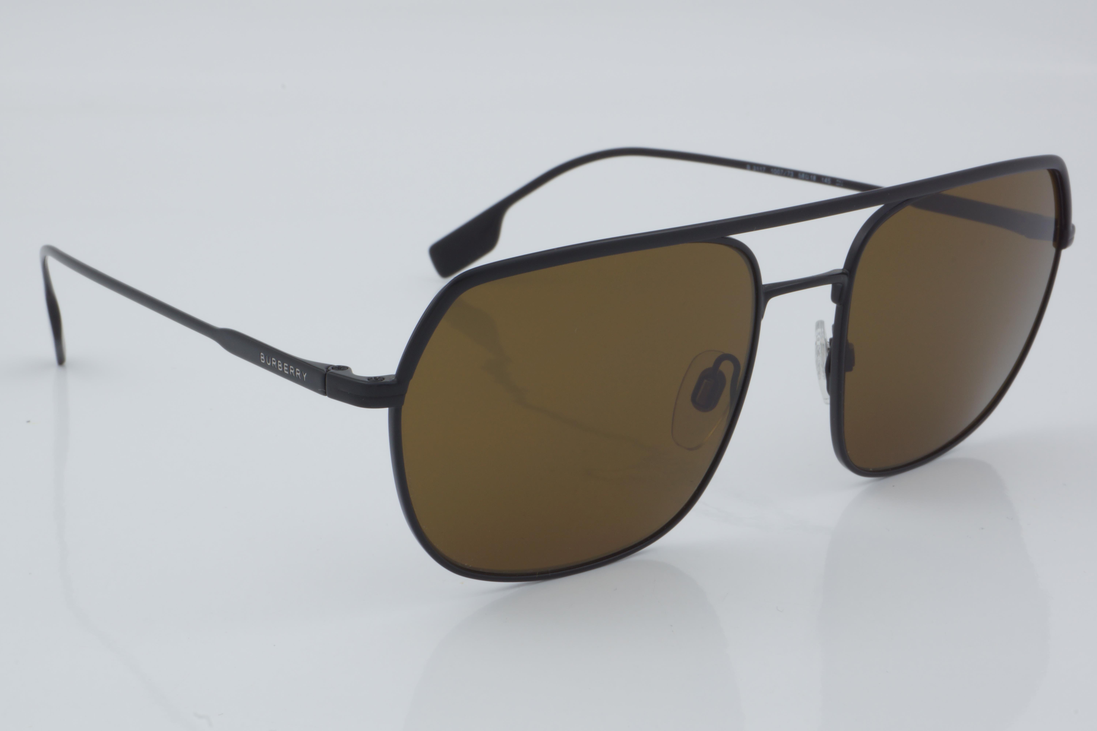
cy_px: 366
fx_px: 2514
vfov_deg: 16.6
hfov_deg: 24.6
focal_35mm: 82
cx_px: 548
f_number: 32
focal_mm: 55
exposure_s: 1/4
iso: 100
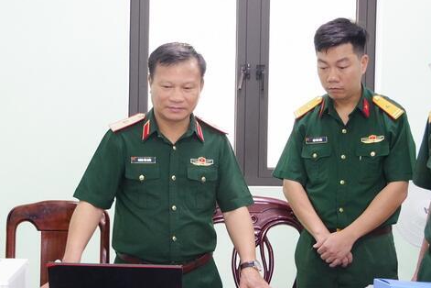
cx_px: 213
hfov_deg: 24.5
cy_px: 137
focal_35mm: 83
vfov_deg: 16.5
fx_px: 994
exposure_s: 1/60
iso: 3200
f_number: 4.5
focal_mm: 31
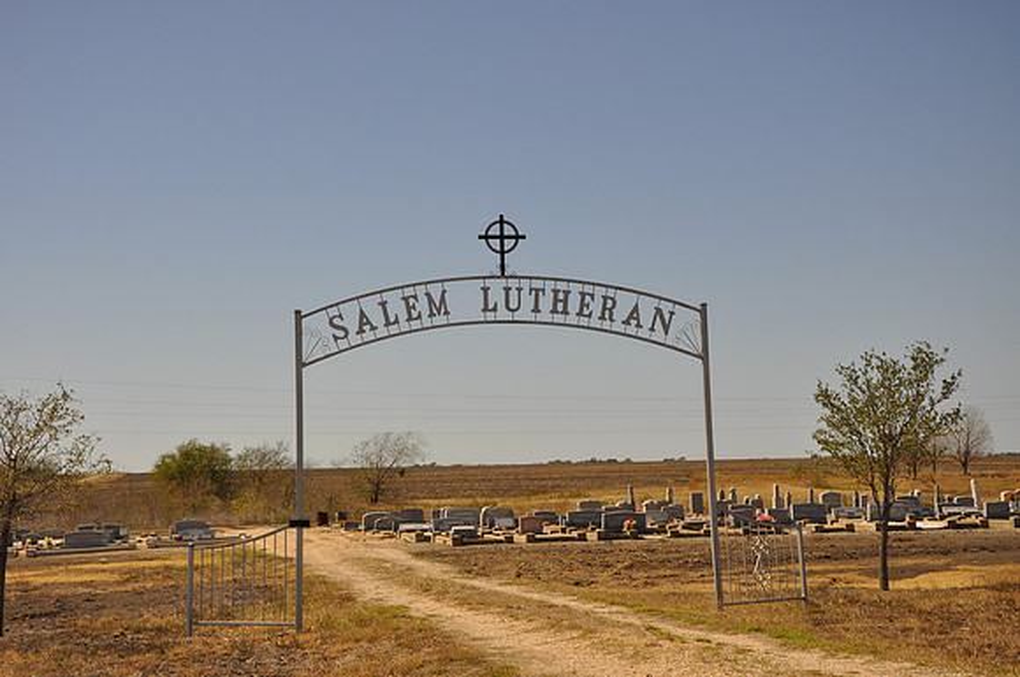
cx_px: 510
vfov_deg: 22.6
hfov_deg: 33.4
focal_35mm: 60
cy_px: 338
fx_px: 1698
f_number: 8
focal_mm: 40
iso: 200
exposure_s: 1/250
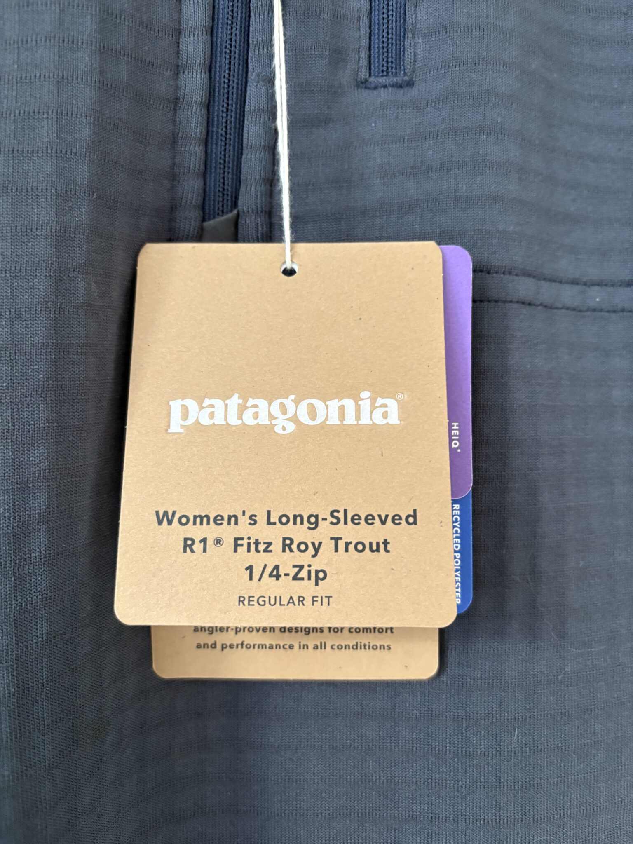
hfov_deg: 53.1
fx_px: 634
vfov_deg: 67.3
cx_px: 316
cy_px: 422
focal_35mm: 26
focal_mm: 5.96
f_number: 1.6
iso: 400
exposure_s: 1/40
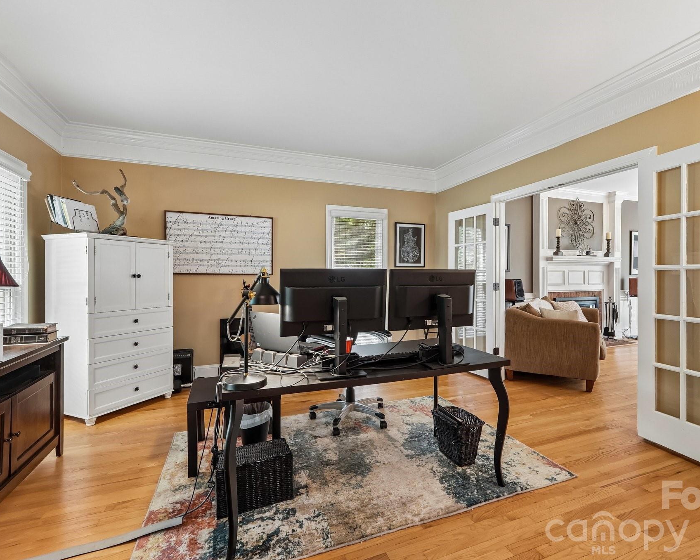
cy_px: 280
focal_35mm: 17
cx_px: 371
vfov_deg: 77.0
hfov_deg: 89.5
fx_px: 352
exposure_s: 1/2
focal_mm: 10
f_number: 8
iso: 400
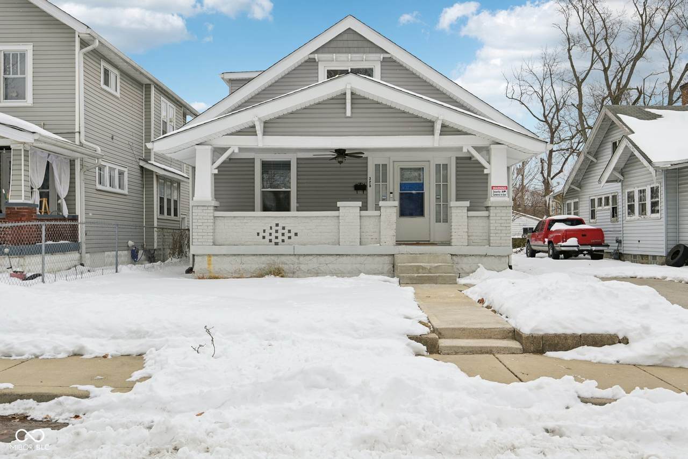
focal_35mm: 30
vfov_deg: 43.6
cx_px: 344
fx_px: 573
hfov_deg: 61.9
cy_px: 230
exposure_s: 1/250
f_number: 8
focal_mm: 30
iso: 100
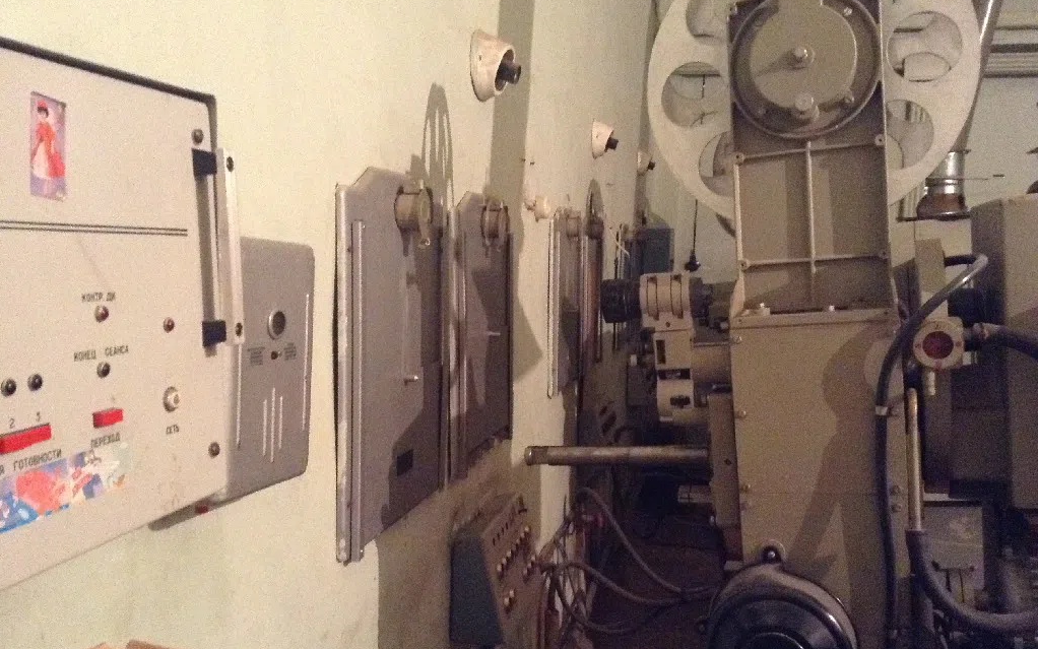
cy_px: 357
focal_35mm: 35
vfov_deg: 36.3
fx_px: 990
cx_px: 519
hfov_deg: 55.3
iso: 640
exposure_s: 1/15
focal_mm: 3.3
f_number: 2.4
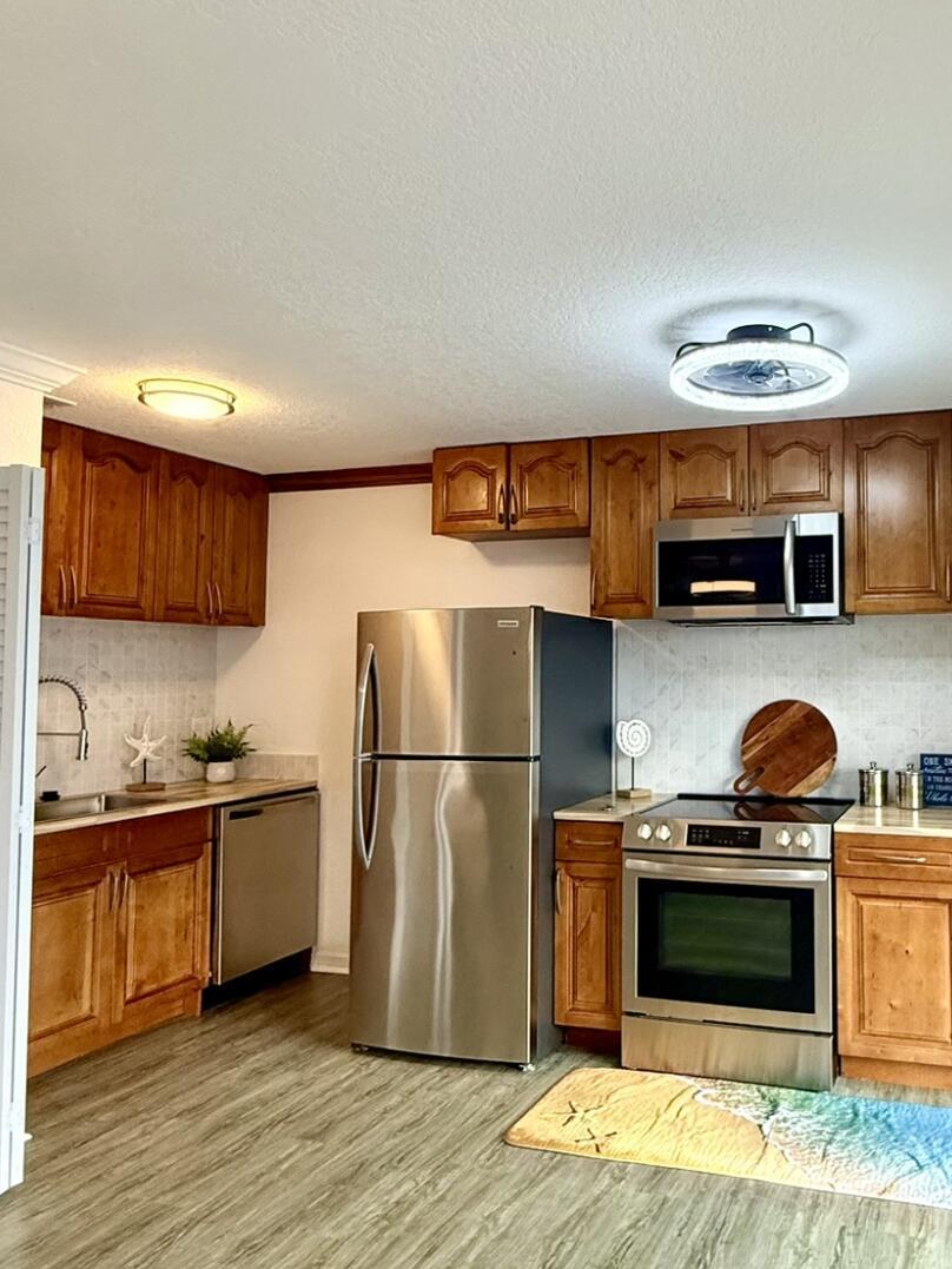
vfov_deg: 67.3
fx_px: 953
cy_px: 622
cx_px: 723
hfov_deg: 50.7
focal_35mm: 26
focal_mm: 2.22
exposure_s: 1/120
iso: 250
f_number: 2.2
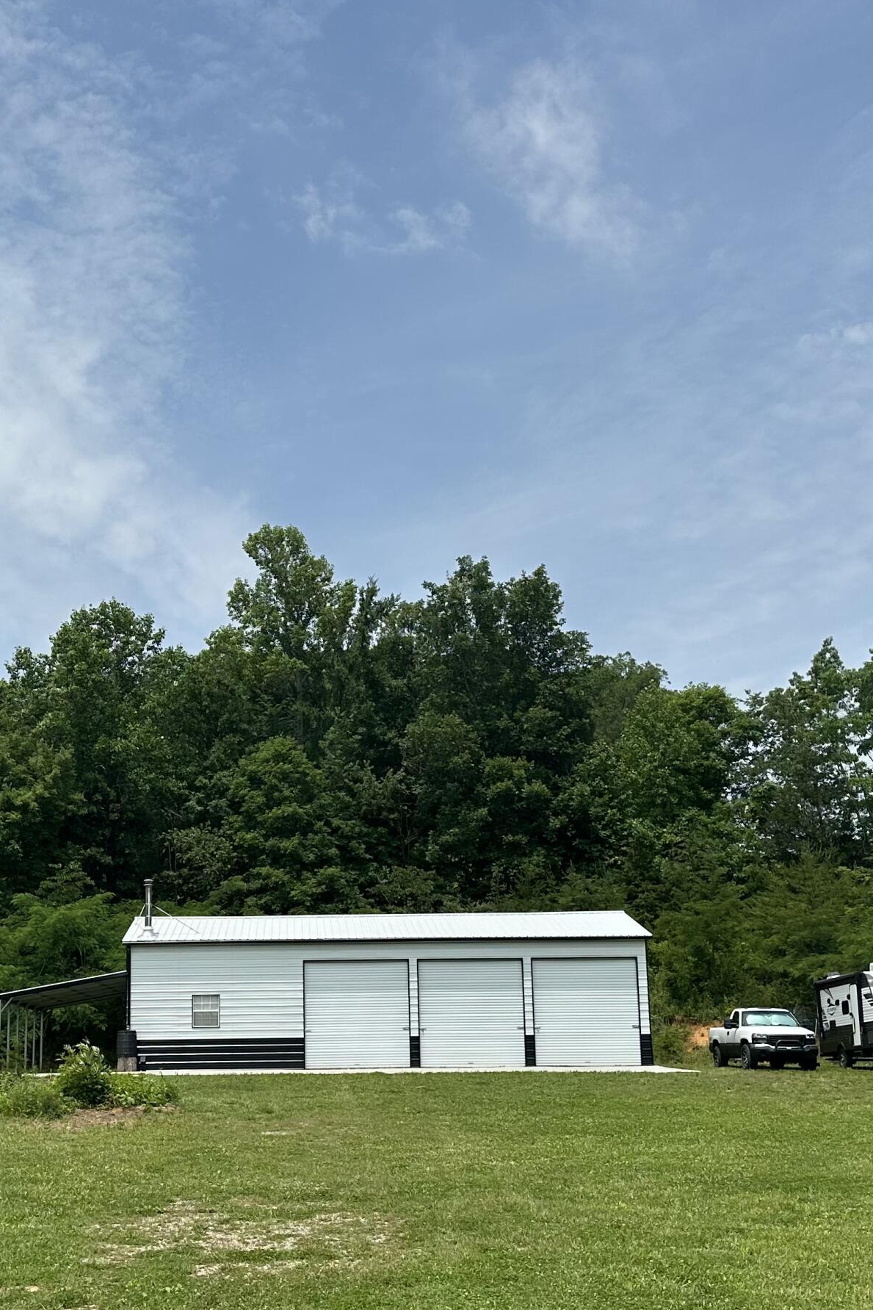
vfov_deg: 46.0
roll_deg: +0.1
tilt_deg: +8.5
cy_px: 813
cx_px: 344
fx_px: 1527
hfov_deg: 31.8
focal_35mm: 42
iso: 80
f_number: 1.78
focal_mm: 6.86
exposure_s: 1/7042
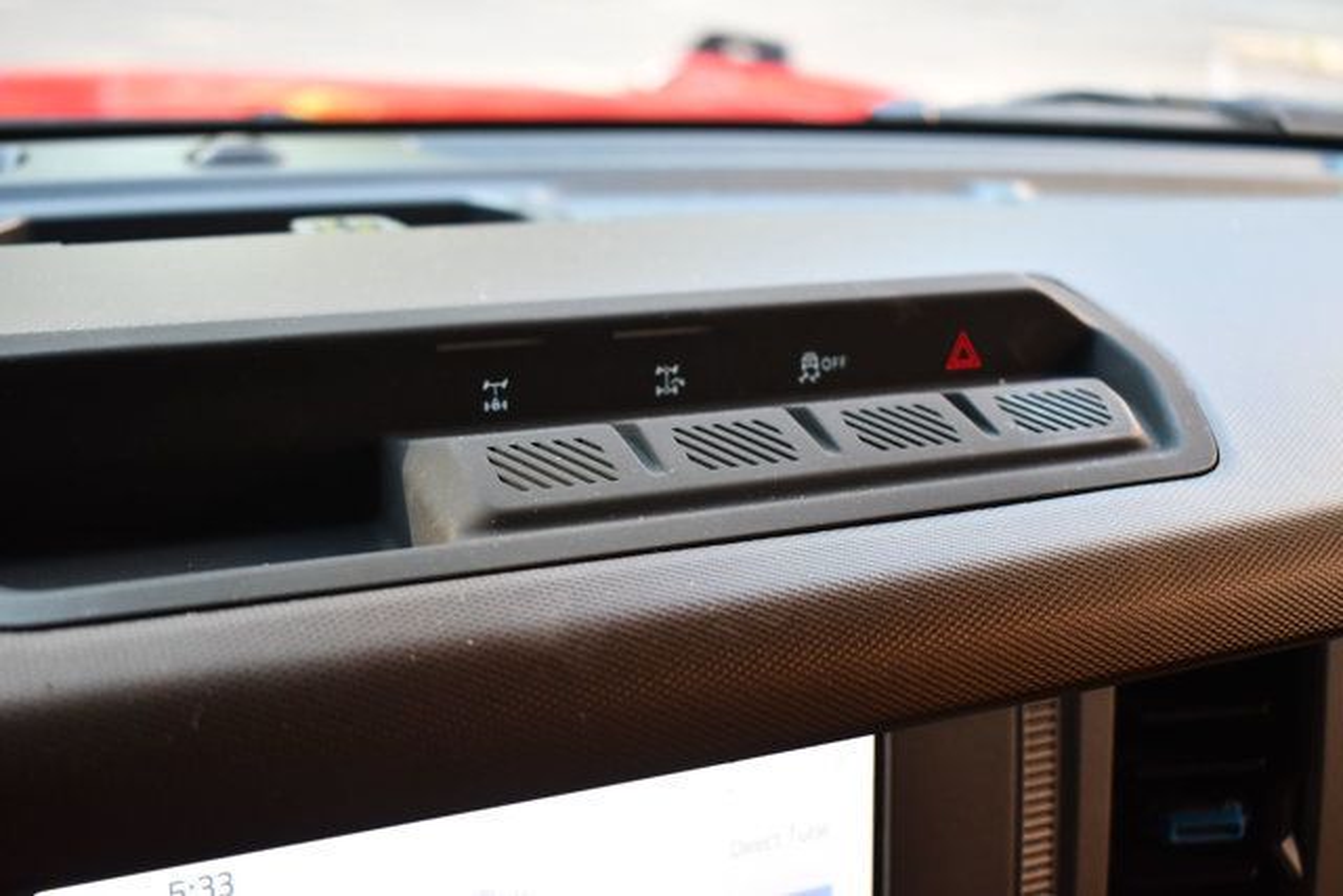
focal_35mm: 45
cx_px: 672
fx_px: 1679
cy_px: 448
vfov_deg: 29.9
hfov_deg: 43.6
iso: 1250
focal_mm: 30
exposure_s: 1/125
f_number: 4.2
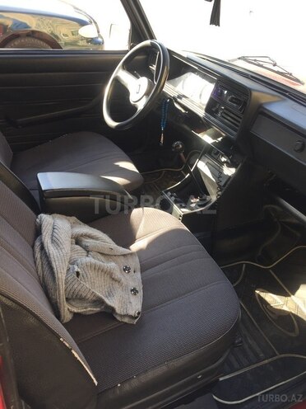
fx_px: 342
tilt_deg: -34.8
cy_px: 204
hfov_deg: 48.2
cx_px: 153
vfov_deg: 61.7
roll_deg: -6.9
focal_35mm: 29
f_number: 2.2
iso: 32
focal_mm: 4.15
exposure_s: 1/100
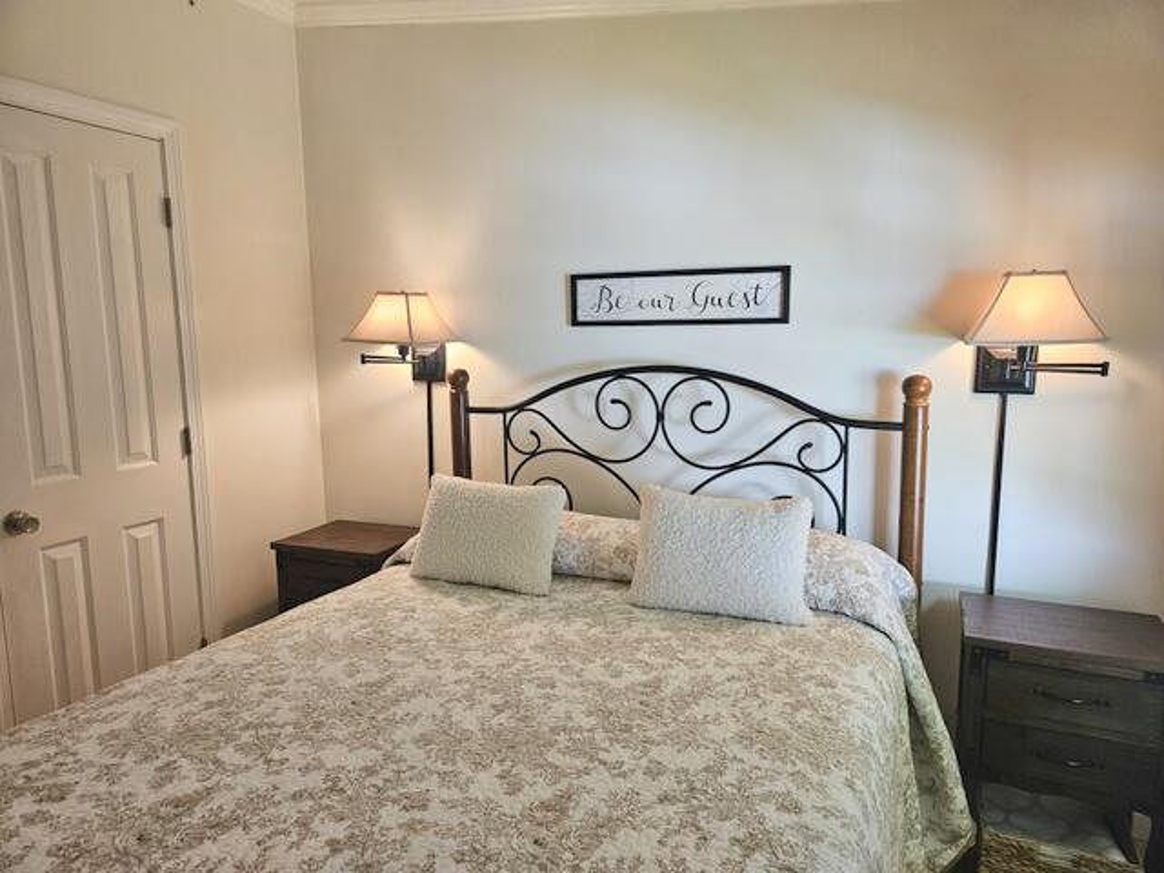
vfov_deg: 58.9
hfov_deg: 73.9
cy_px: 436
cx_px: 582
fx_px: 773
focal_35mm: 23
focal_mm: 5.4
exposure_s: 1/120
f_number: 1.8
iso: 250
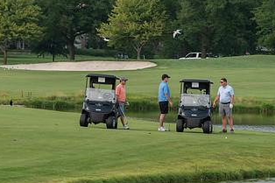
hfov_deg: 5.6
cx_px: 166
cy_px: 126
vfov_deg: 3.7
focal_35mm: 370
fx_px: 2825
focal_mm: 200
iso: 250
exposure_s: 1/1000
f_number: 5
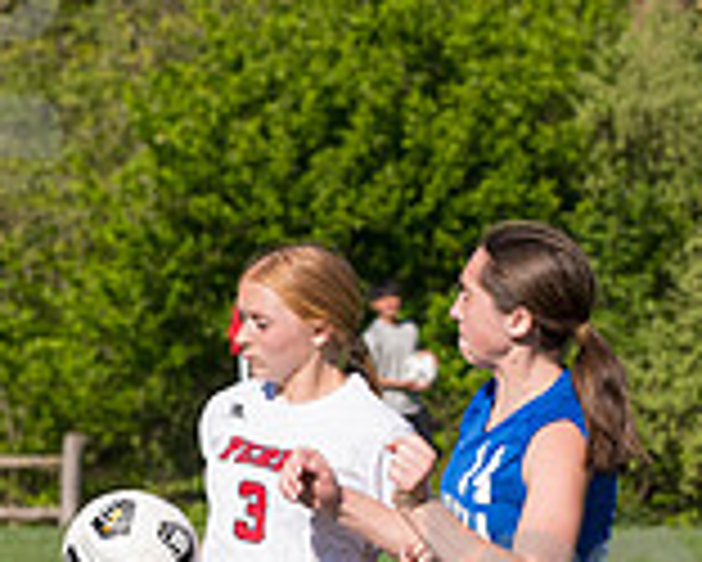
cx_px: 562
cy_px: 656
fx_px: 10312
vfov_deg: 3.1
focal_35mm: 496
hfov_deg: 3.9
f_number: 5.6
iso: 250
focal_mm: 95
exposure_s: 1/1600
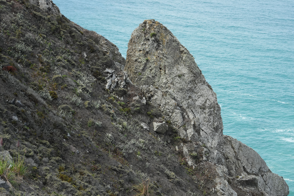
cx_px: 189
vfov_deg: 12.6
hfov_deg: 18.7
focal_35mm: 109
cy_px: 106
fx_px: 890
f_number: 5
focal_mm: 80
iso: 500
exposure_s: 1/1000
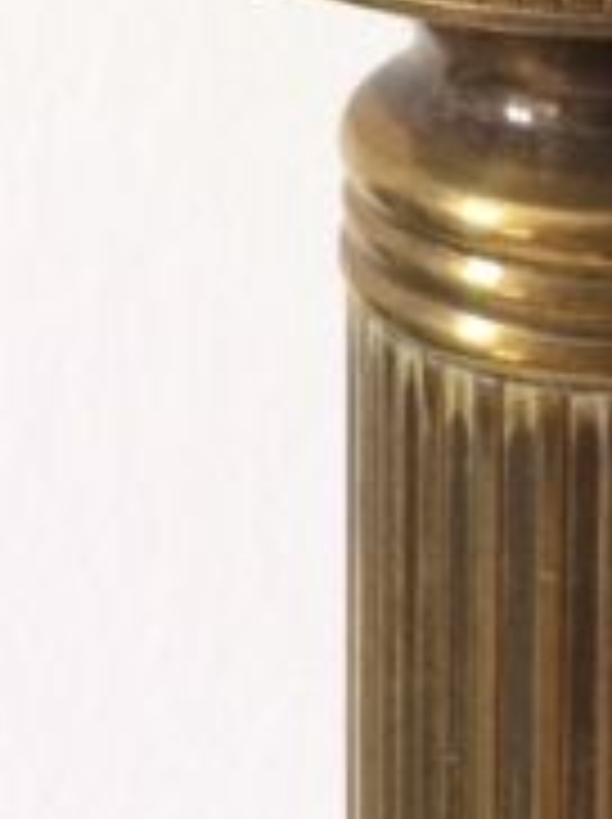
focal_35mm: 102
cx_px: 648
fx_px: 2410
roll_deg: -1.2
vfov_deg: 17.5
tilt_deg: -11.5
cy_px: -382
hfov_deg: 14.2
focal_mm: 4.15
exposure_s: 1/33
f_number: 2.2
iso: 160
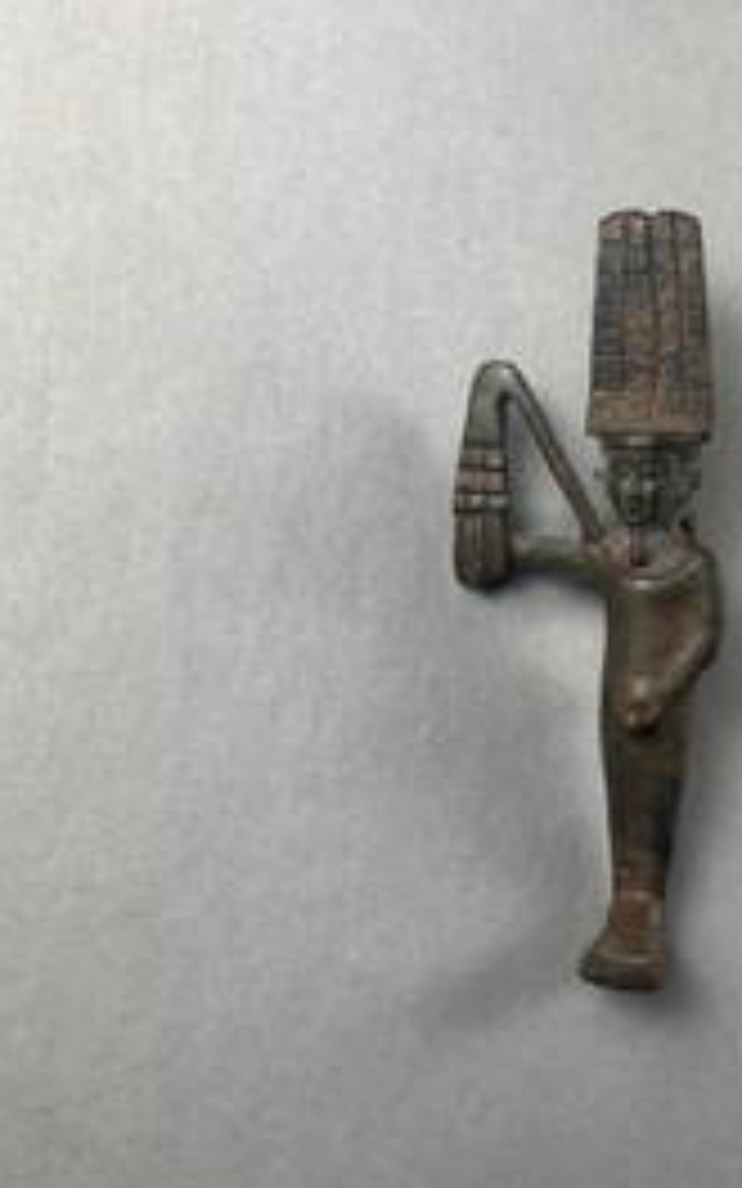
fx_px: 1553
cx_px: 666
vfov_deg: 41.5
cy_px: 443
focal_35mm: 48
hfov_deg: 26.0
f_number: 1.8
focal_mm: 3.99
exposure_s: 1/231
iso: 20
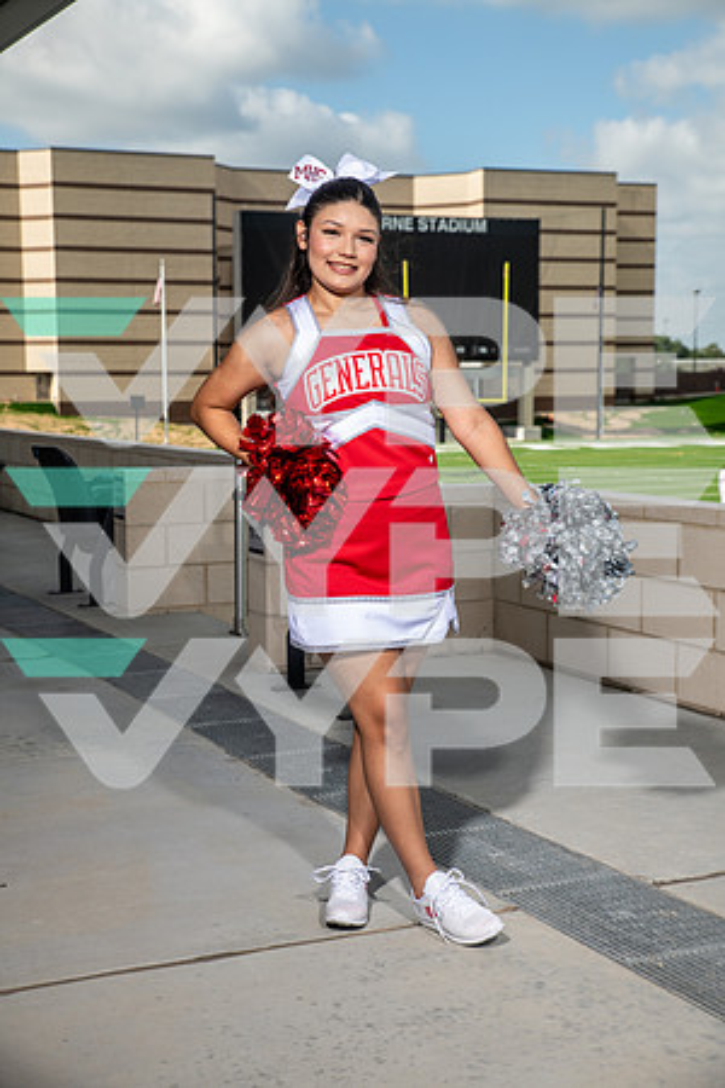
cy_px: 544
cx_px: 362
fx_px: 1661
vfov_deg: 36.2
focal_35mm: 55
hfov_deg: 24.6
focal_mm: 55
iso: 100
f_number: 7.1
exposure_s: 1/320
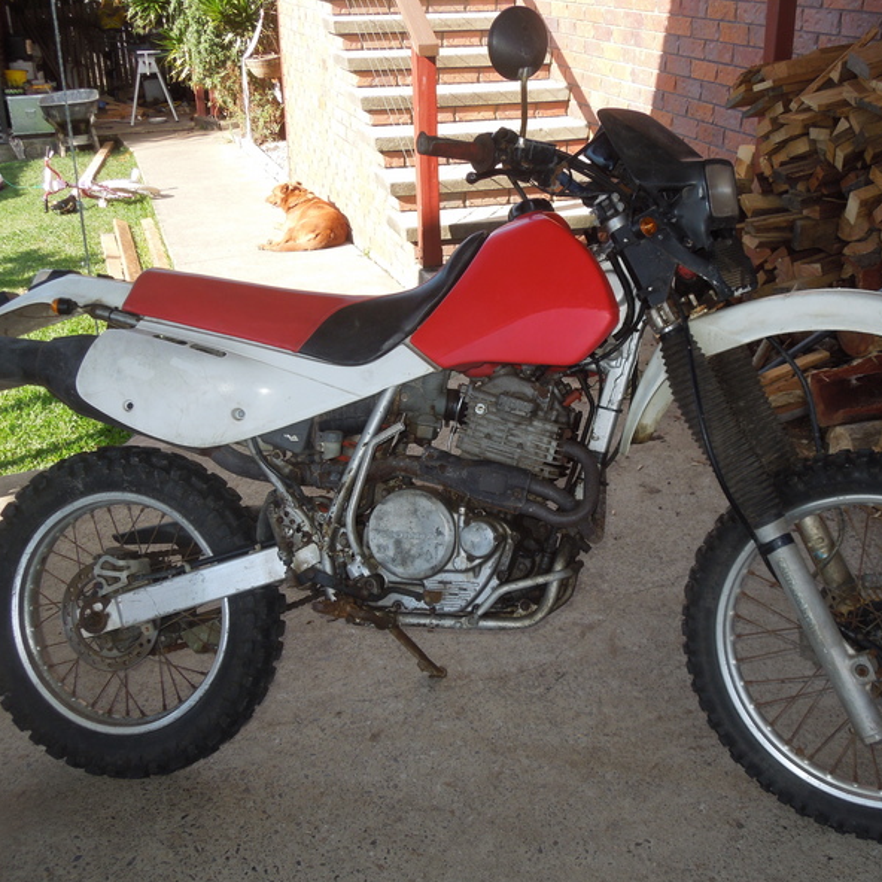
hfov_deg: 44.8
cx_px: 498
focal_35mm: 37
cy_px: 438
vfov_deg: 44.9
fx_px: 1067
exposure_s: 1/200
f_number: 3.6
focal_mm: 5.6
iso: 100
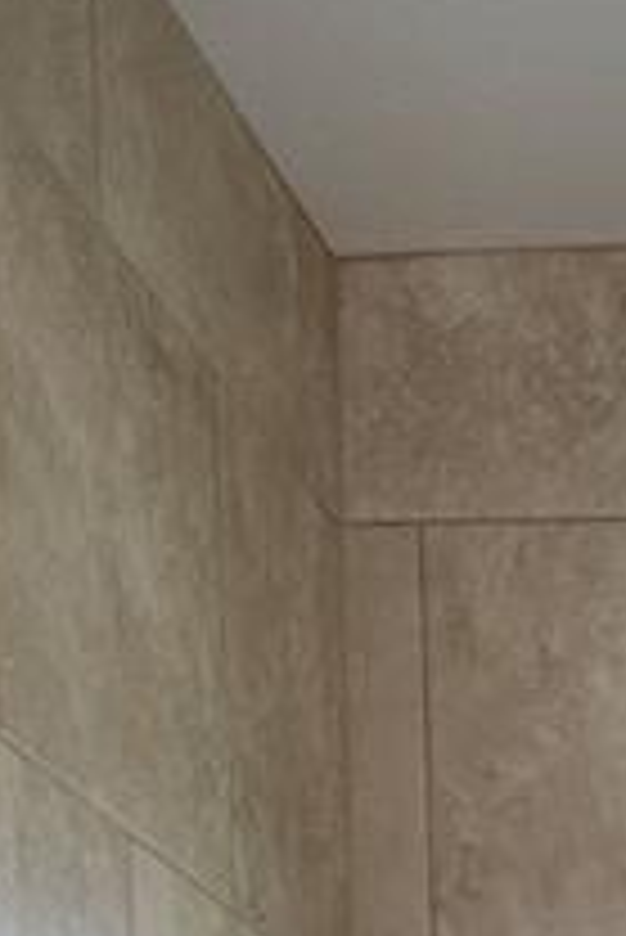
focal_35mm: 98
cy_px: 1948
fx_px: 2552
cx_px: 1097
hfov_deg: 12.8
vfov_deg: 15.7
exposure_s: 1/500
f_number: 2.8
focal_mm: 17
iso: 640
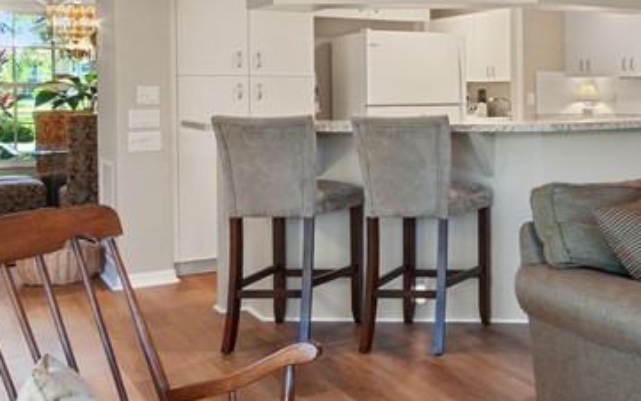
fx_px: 804
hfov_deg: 35.5
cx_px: 742
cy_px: 126
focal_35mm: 46
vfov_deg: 27.8
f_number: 8
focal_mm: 10
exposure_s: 1/2
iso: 200
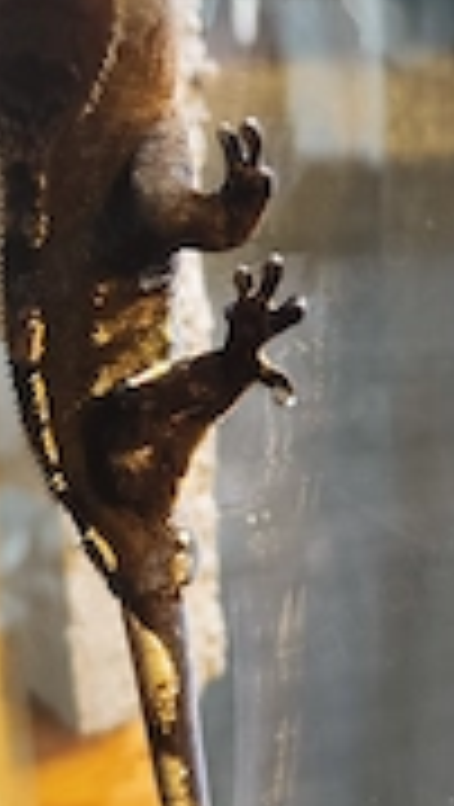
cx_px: 288
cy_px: 288
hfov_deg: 21.4
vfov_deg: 36.9
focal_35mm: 56
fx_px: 1196
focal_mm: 7.01
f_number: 1.69
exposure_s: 1/50
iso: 1173
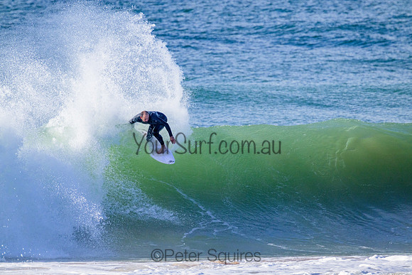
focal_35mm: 800
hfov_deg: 2.6
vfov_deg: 1.7
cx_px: 206
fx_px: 9157
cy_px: 138
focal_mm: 800
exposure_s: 1/2000
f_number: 11
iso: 1800
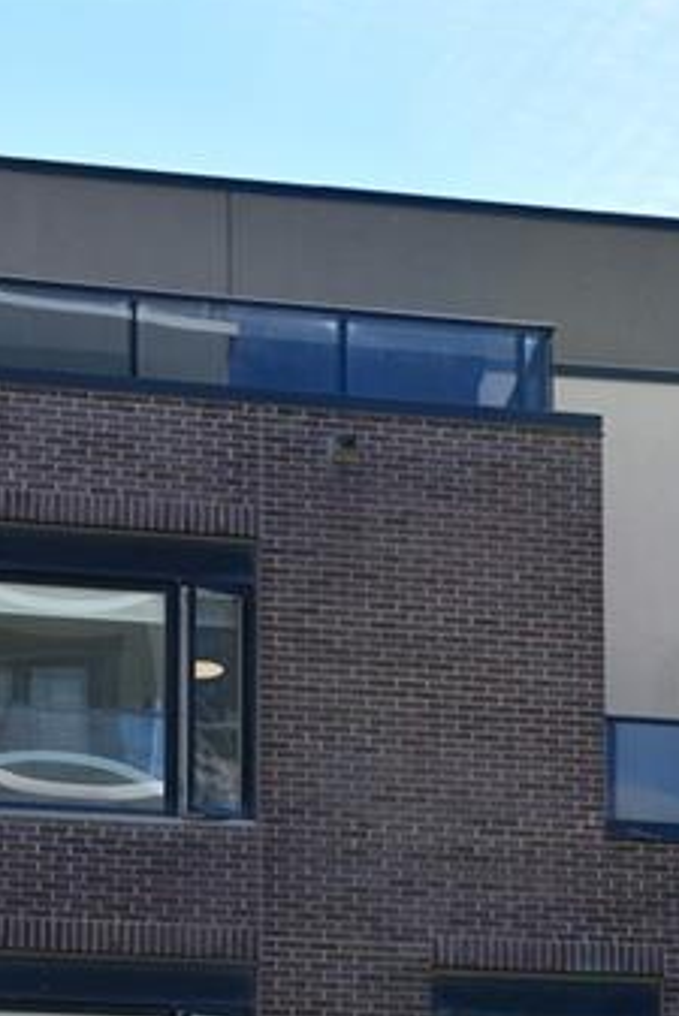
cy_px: 1140
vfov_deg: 17.3
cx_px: 422
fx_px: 3222
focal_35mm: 114
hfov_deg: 12.0
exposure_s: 1/160
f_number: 8
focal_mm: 50
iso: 72
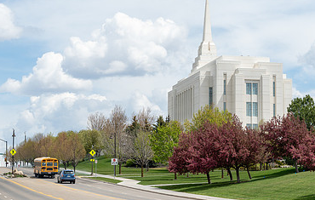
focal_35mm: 114
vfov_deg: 11.6
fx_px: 983
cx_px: 209
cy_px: 60
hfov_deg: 18.2
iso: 100
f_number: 8
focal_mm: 70
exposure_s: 1/320
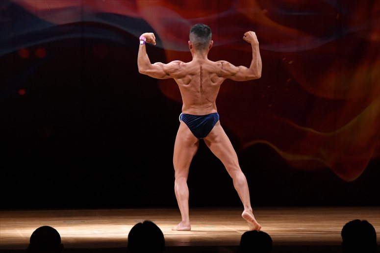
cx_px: 190
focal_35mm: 240
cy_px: 126
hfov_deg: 8.6
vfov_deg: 5.7
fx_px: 2532
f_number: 5.6
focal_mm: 160
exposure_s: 1/400
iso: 4000
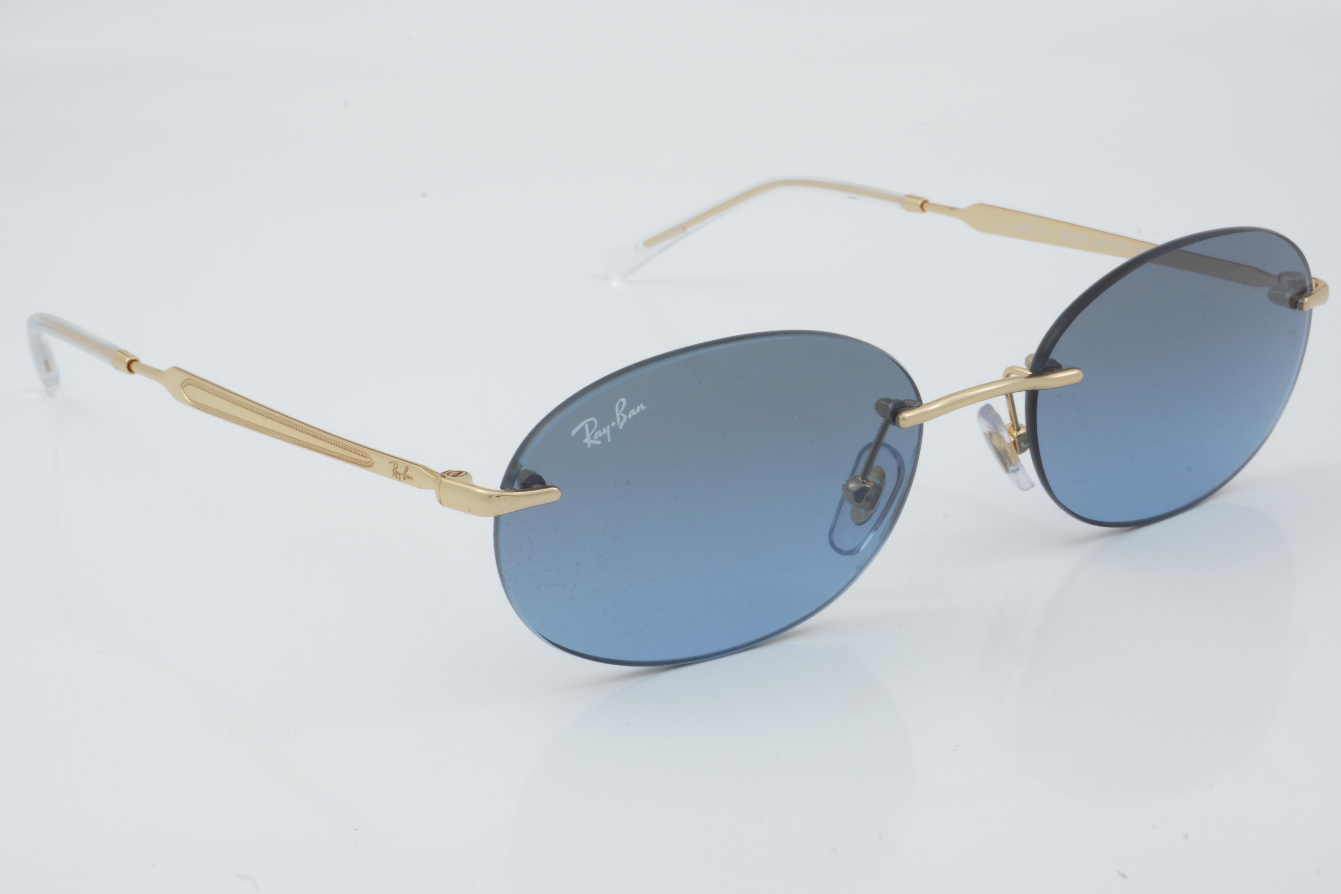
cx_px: 670
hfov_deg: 29.9
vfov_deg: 20.2
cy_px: 447
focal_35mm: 68
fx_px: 2514
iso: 100
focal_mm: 45
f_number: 32
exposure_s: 1/3
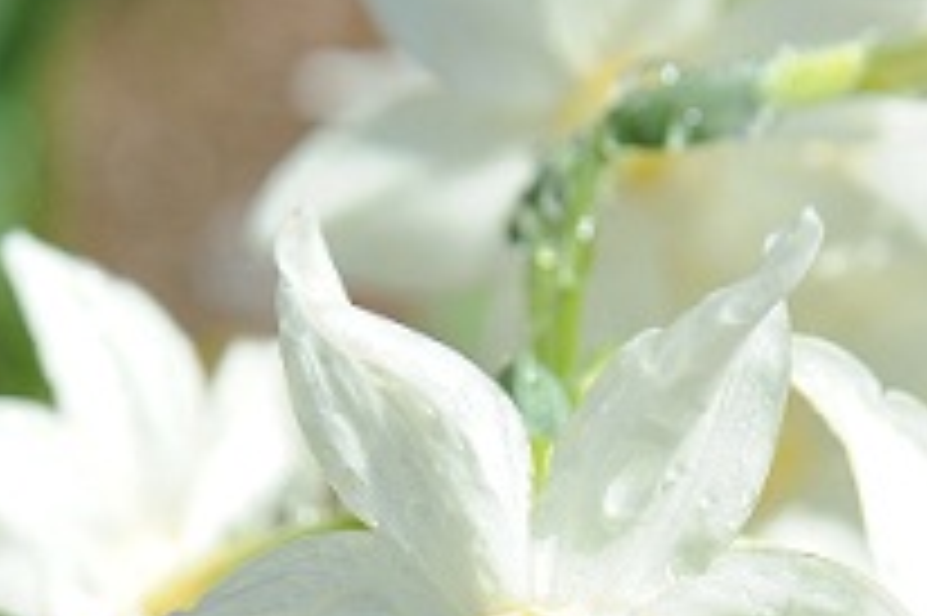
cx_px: 452
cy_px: 755
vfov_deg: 5.5
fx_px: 6355
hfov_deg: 8.3
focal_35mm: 247
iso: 500
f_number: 11
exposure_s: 1/500
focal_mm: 80
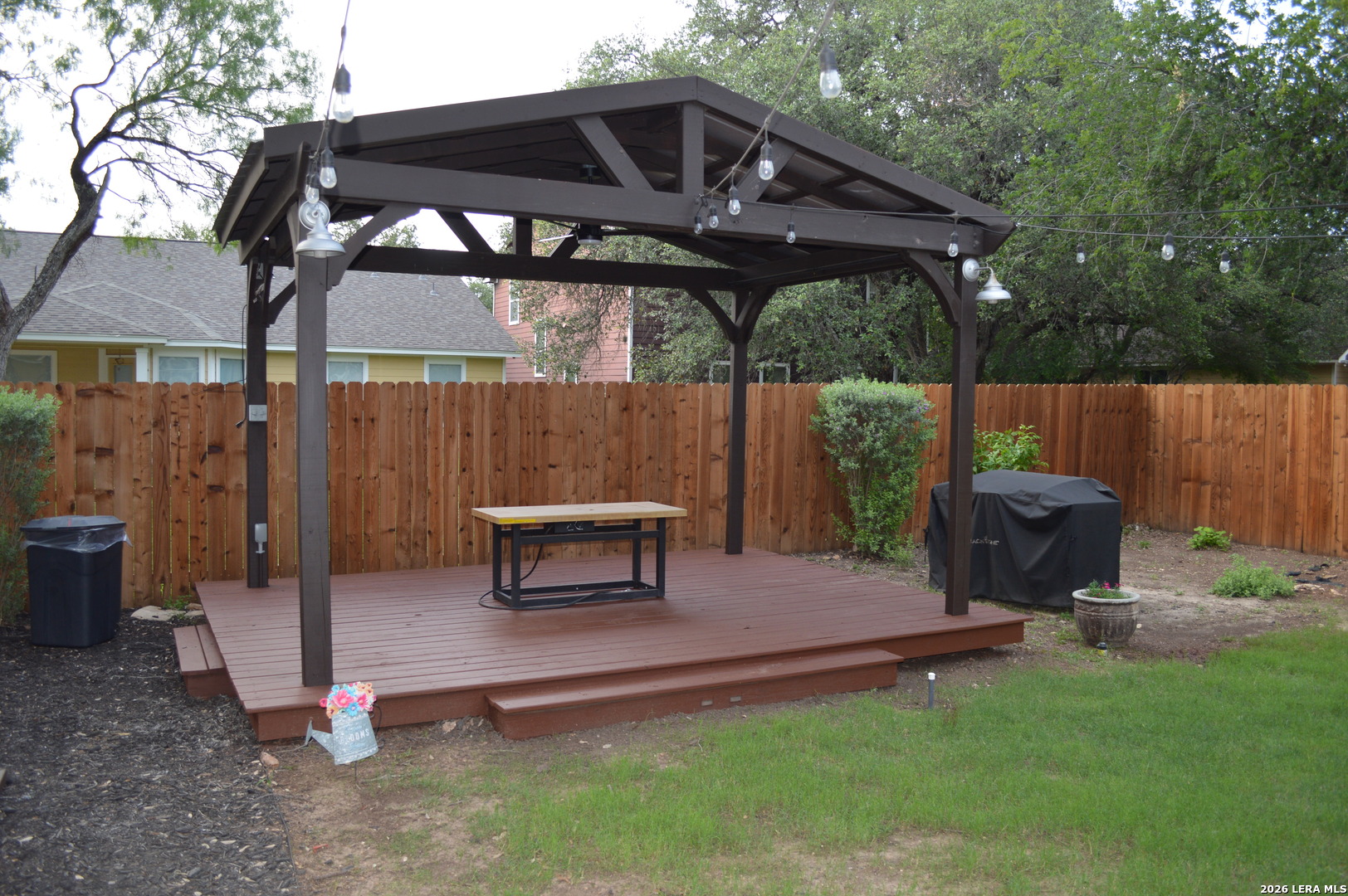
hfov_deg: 67.4
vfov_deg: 47.9
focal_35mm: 27
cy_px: 448
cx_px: 674
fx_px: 1010
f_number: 4
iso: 200
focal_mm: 18
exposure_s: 1/125
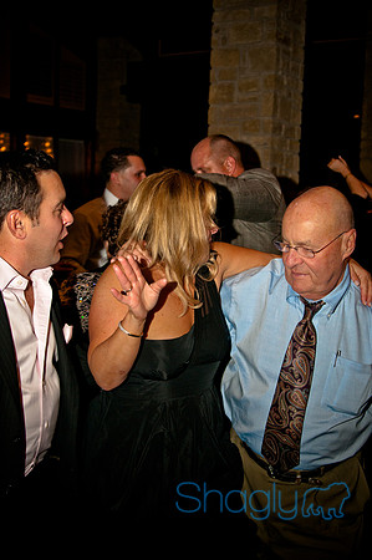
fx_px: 652
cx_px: 186
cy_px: 280
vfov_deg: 46.4
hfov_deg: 31.8
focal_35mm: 42
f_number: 3.2
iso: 400
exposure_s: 1/200
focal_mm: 28
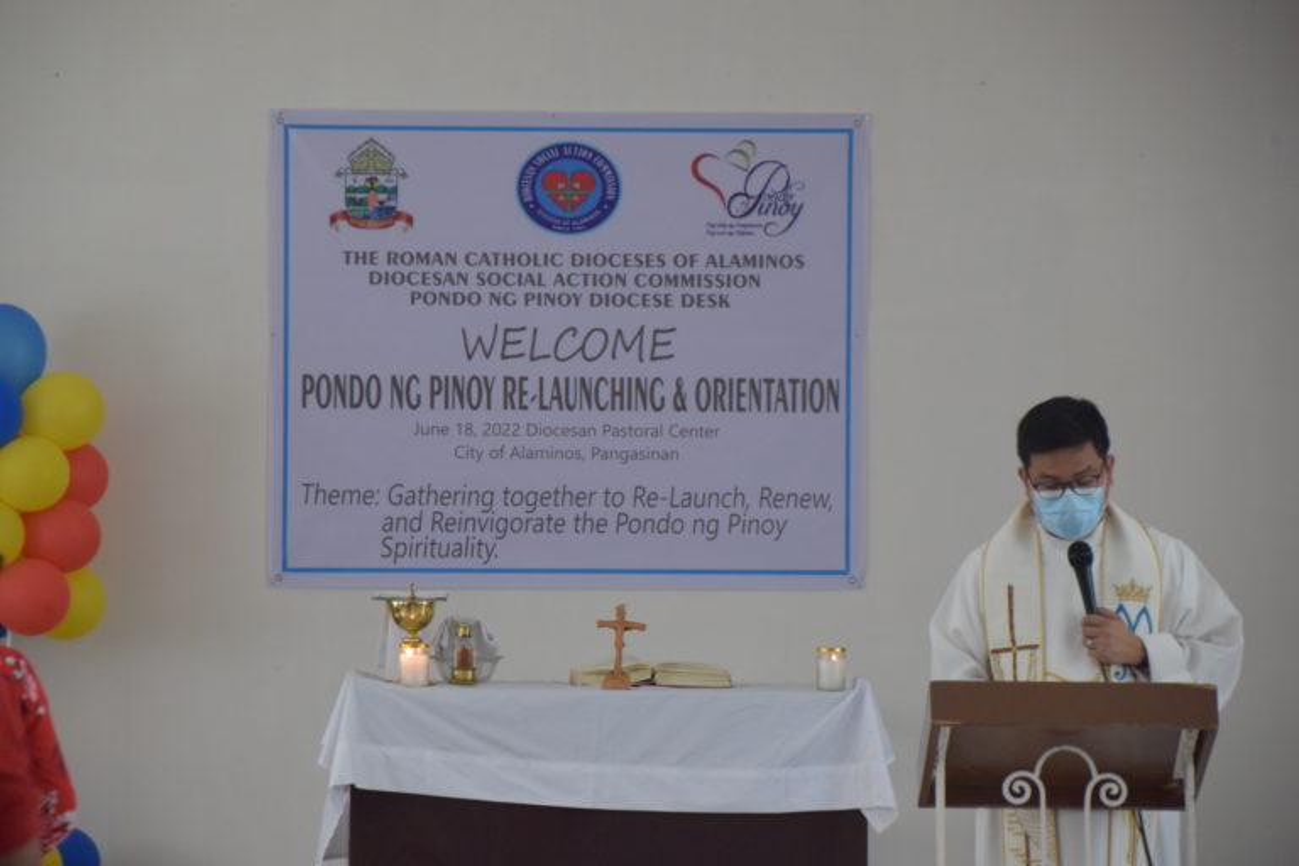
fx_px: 5412
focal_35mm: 150
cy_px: 433
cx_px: 650
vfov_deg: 9.1
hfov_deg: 13.7
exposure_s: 1/160
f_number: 5.6
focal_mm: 100
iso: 2500
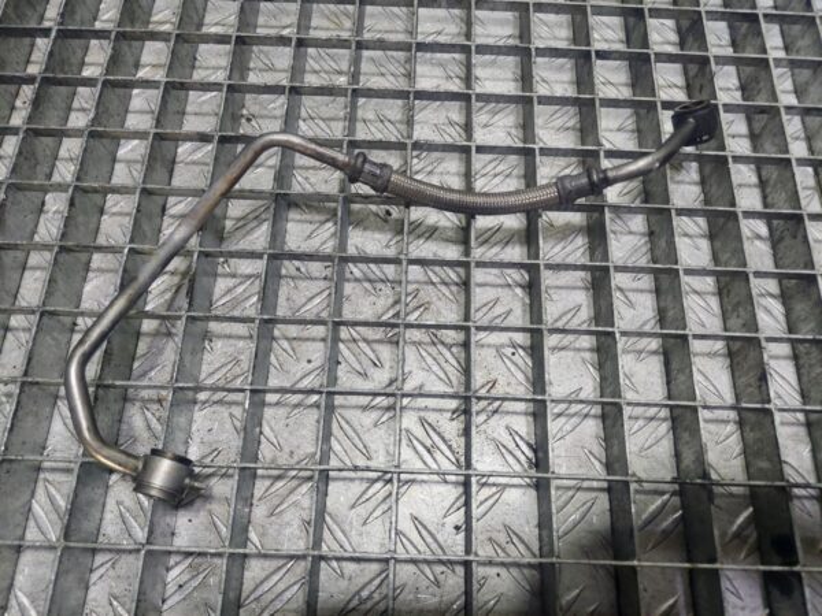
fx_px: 594
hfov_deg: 69.4
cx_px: 411
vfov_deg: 54.9
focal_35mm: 25
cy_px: 308
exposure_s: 1/50
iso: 80
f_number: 1.8
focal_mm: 5.23
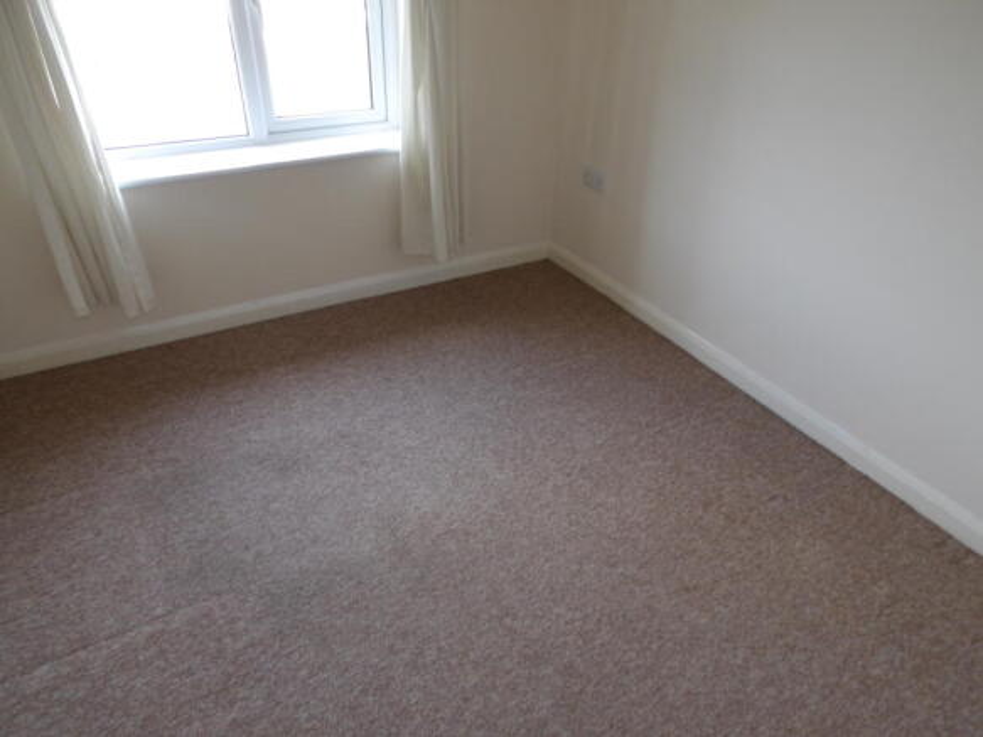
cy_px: 368
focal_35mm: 24
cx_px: 492
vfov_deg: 56.8
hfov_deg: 71.6
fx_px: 681
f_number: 4.1
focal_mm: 4.3
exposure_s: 1/21
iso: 200
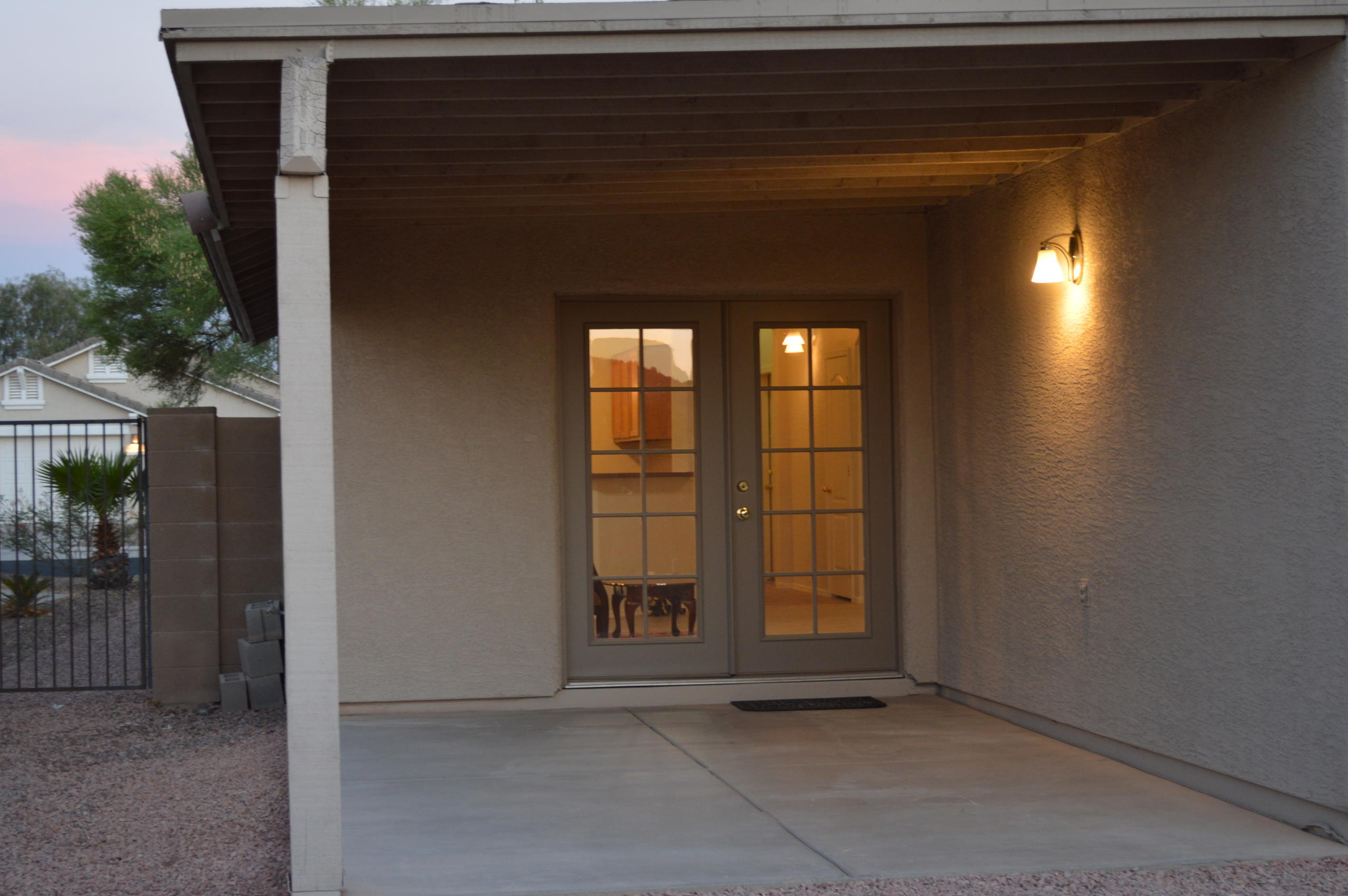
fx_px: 2244
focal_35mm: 60
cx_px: 678
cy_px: 447
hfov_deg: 33.4
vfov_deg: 22.6
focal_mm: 34
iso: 400
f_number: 5
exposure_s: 1/20
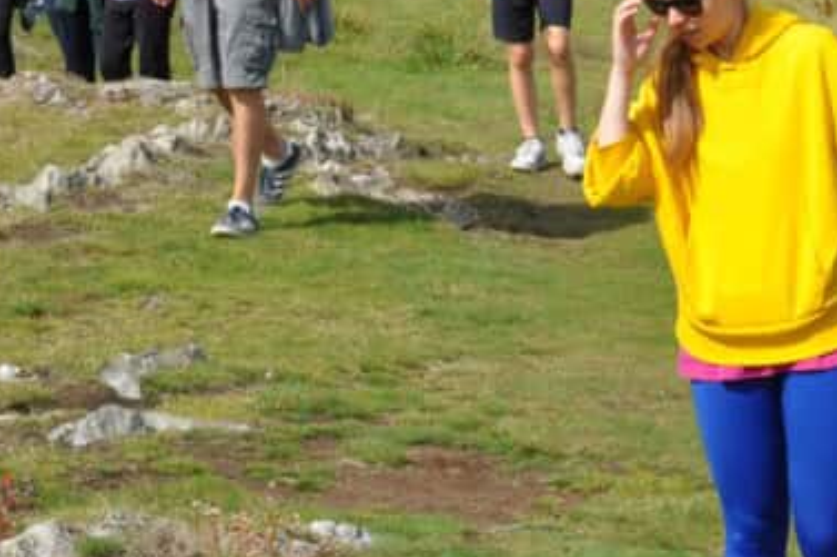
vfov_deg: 7.1
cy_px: -71
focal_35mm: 191
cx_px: 564
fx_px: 4439
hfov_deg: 10.8
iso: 200
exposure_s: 1/400
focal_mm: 40
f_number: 10
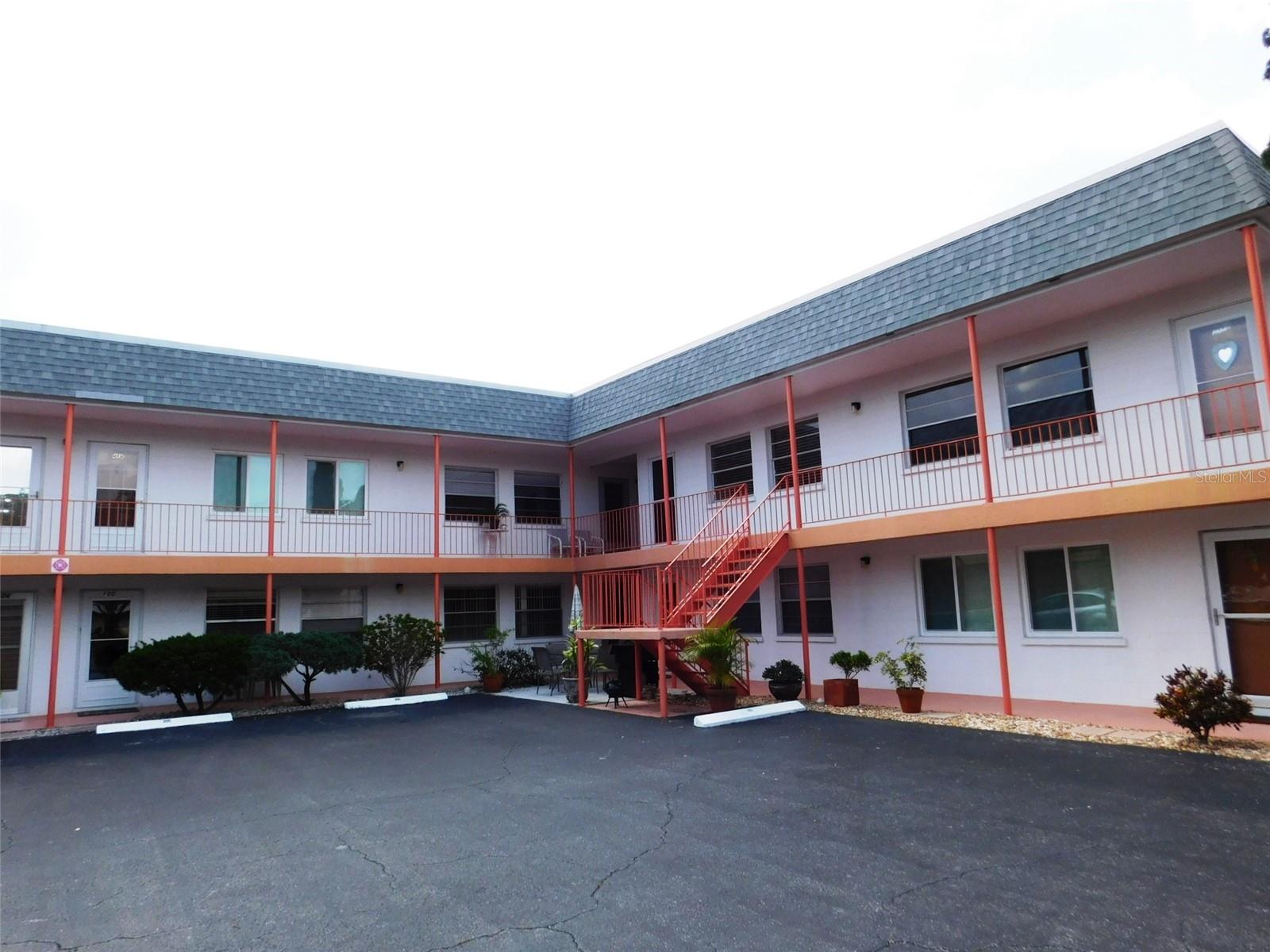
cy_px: 476
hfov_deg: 73.9
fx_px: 844
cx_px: 635
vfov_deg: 58.9
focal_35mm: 23
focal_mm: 4
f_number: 3
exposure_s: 1/1250
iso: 125
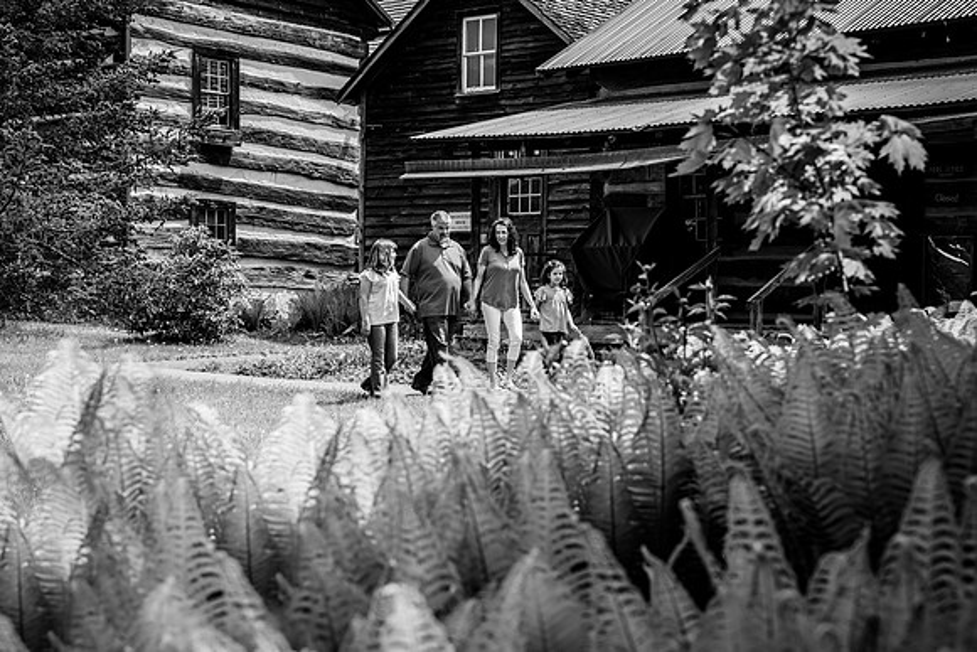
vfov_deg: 19.1
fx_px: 1938
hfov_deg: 28.3
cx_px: 488
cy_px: 326
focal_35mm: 71
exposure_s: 1/250
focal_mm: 70
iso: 100
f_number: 5
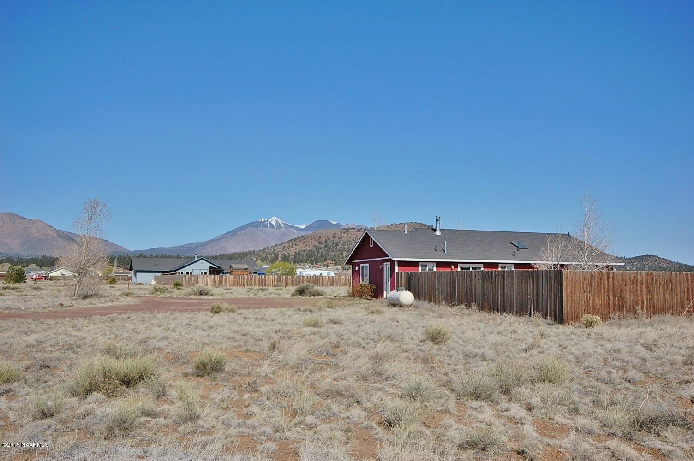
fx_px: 578
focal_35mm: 30
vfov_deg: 43.5
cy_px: 230
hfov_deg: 62.0
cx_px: 347
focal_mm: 20
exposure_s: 1/400
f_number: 10
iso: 200
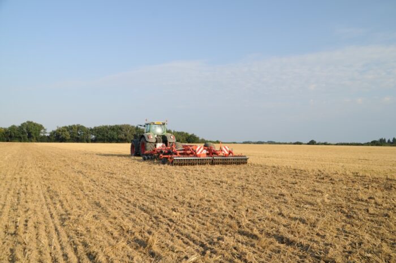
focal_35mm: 33
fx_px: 363
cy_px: 132
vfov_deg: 39.9
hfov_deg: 57.3
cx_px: 198
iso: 200
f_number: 7.1
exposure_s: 1/200
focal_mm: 22
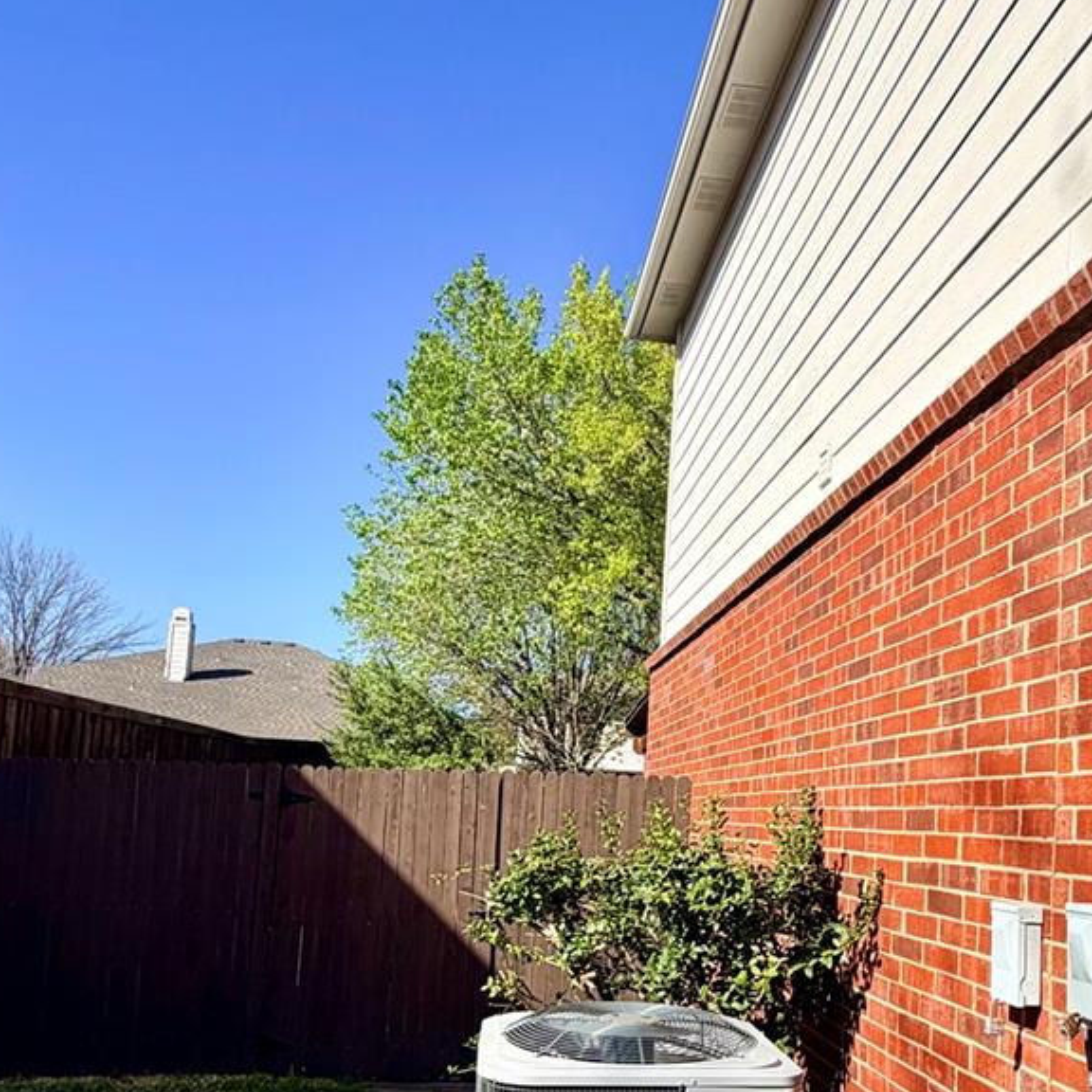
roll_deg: -3.2
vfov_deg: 48.9
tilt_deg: +4.9
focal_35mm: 33
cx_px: 641
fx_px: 1178
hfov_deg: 49.5
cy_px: 728
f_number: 2.2
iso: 20
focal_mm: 2.22
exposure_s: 1/770
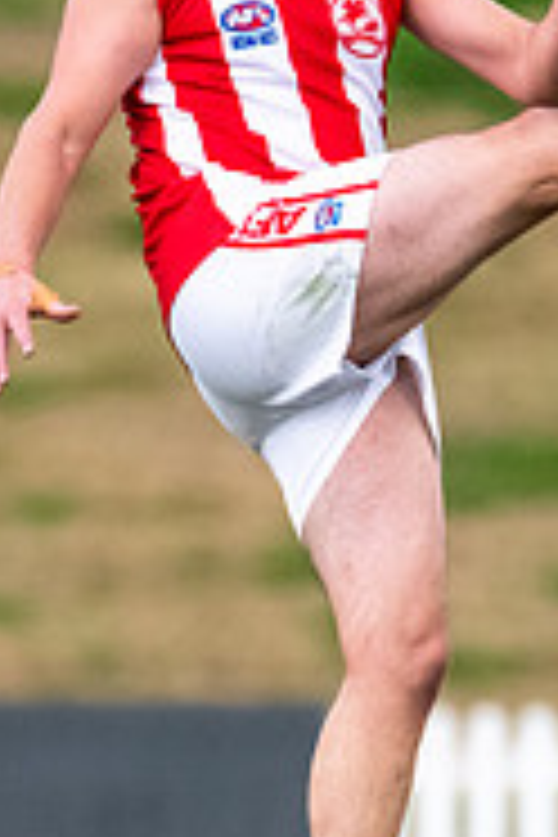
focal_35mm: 2461
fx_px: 57214
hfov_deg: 0.6
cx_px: 386
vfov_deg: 0.8
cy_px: 454
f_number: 6.3
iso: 4000
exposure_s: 1/1600
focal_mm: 600
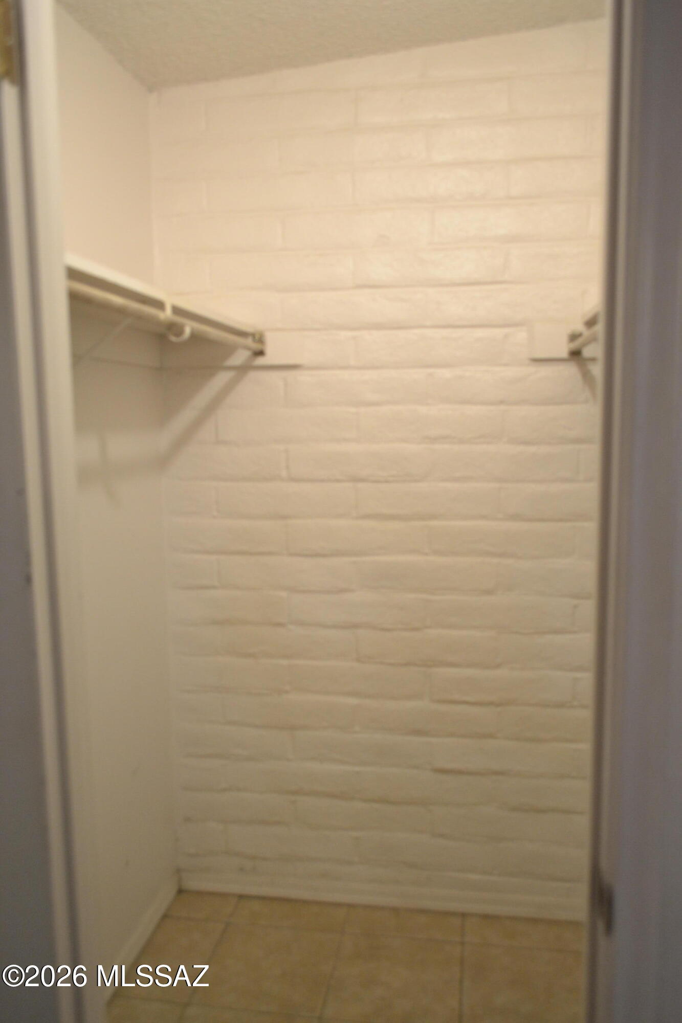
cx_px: 341
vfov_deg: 67.4
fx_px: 767
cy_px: 512
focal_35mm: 27
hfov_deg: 47.9
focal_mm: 18
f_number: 3.5
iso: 1000
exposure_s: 1/60
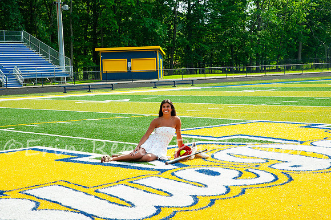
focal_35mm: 70
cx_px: 166
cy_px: 110
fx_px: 643
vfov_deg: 19.4
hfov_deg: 28.9
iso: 400
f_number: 14
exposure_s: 1/200
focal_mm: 70
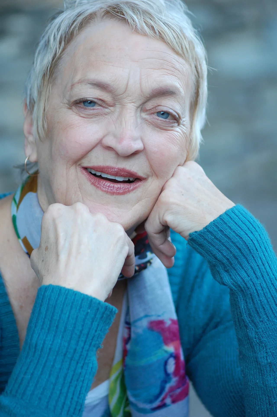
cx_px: 138
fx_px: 1821
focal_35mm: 158
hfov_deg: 8.7
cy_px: 208
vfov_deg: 13.1
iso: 400
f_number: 3.5
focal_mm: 105
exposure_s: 1/200
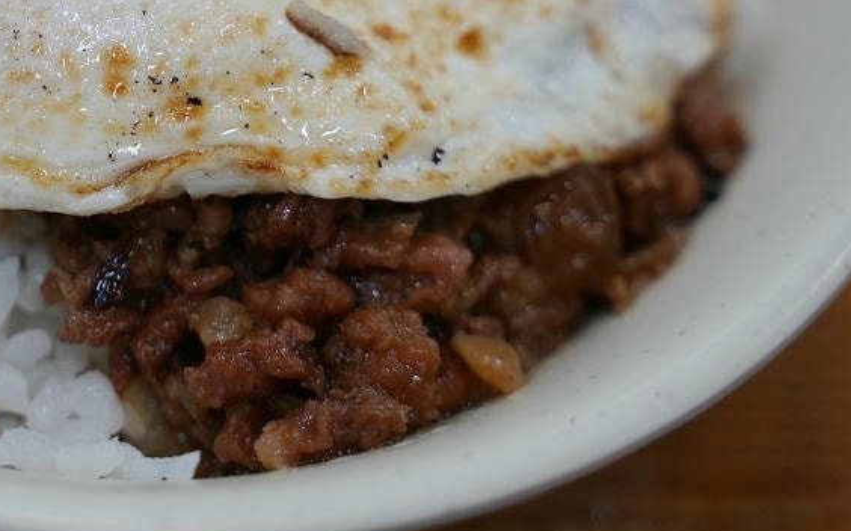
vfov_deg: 9.2
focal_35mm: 141
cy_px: -50
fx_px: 3269
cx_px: 94
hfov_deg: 14.7
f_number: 4
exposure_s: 1/80
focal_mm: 65
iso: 400
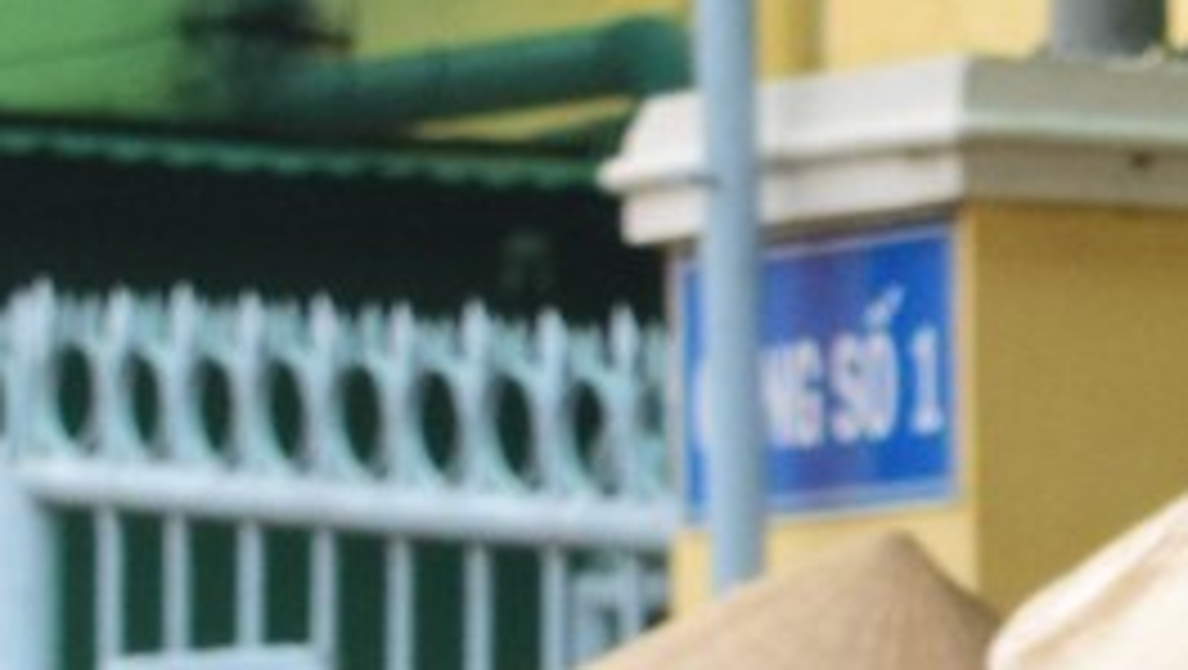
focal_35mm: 416
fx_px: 13114
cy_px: 1945
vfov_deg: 2.9
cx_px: 2979
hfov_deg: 5.0
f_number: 11
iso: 800
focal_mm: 35
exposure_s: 1/160
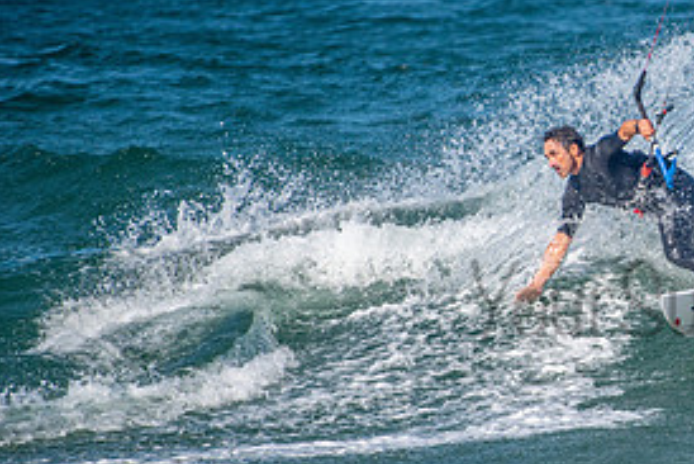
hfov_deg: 1.9
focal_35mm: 1058
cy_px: 278
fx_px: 20406
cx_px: 732
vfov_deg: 1.3
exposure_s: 1/4000
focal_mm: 500
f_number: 5.6
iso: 360
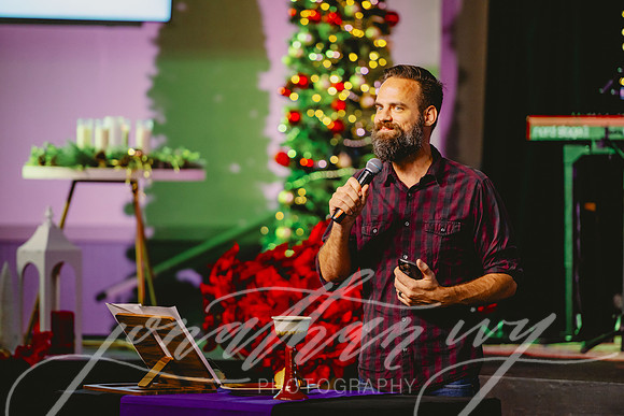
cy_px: 208
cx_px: 312
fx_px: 3467
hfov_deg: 10.3
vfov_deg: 6.9
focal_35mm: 200
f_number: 2.8
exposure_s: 1/250
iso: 1250
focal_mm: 200
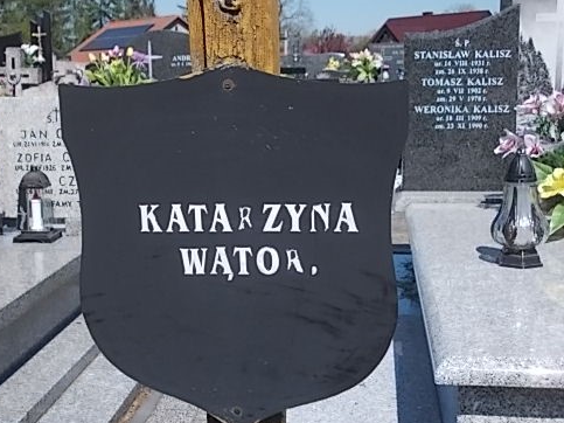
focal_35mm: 57
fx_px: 928
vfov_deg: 25.6
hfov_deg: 33.6
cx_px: 209
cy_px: 243
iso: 80
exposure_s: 1/250
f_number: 6.5
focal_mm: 6.1
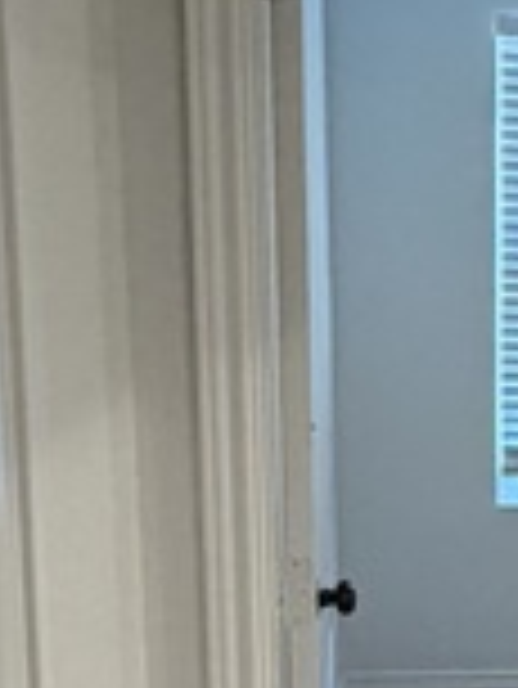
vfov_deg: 19.4
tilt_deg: -12.0
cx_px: 1090
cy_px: 639
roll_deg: -2.6
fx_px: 1973
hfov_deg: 12.8
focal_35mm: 99
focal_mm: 2.22
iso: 250
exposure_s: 1/60
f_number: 2.2
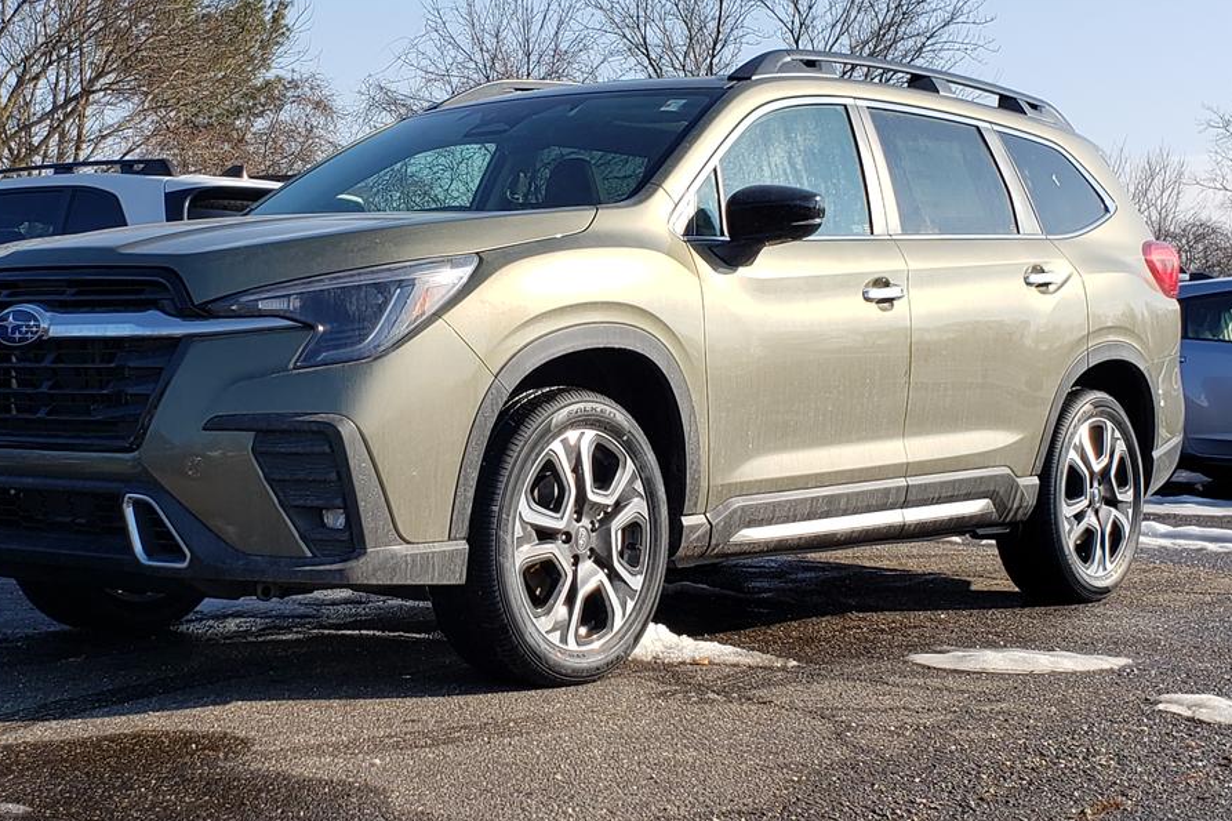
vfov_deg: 42.2
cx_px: 533
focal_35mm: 31
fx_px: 1061
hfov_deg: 60.1
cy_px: 344
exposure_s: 1/1139
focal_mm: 4.3
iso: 50
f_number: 2.4
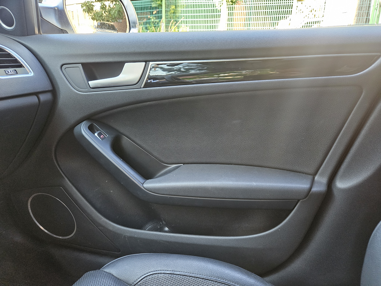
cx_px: 190
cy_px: 143
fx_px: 253
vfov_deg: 58.9
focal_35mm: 23
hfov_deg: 73.9
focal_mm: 5.4
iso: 640
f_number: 1.8
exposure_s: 1/170
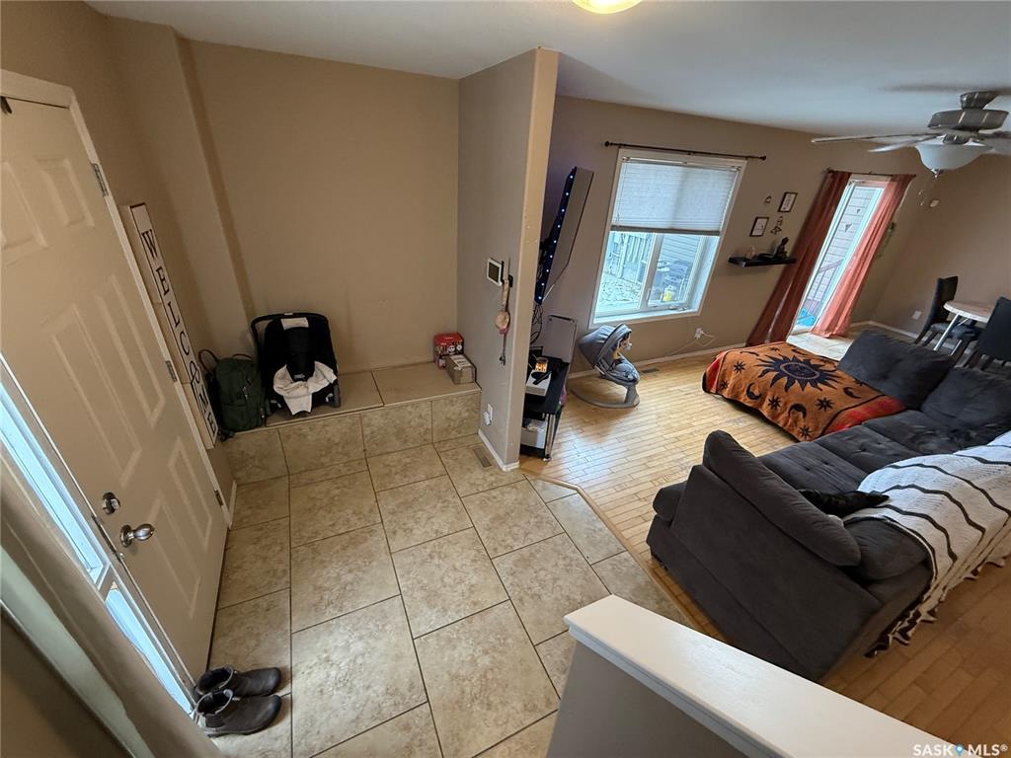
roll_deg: -3.9
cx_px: 506
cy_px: 379
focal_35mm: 14
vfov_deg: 85.7
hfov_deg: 102.1
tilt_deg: -28.9
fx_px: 409
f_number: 2.2
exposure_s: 1/120
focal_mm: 2.22
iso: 500
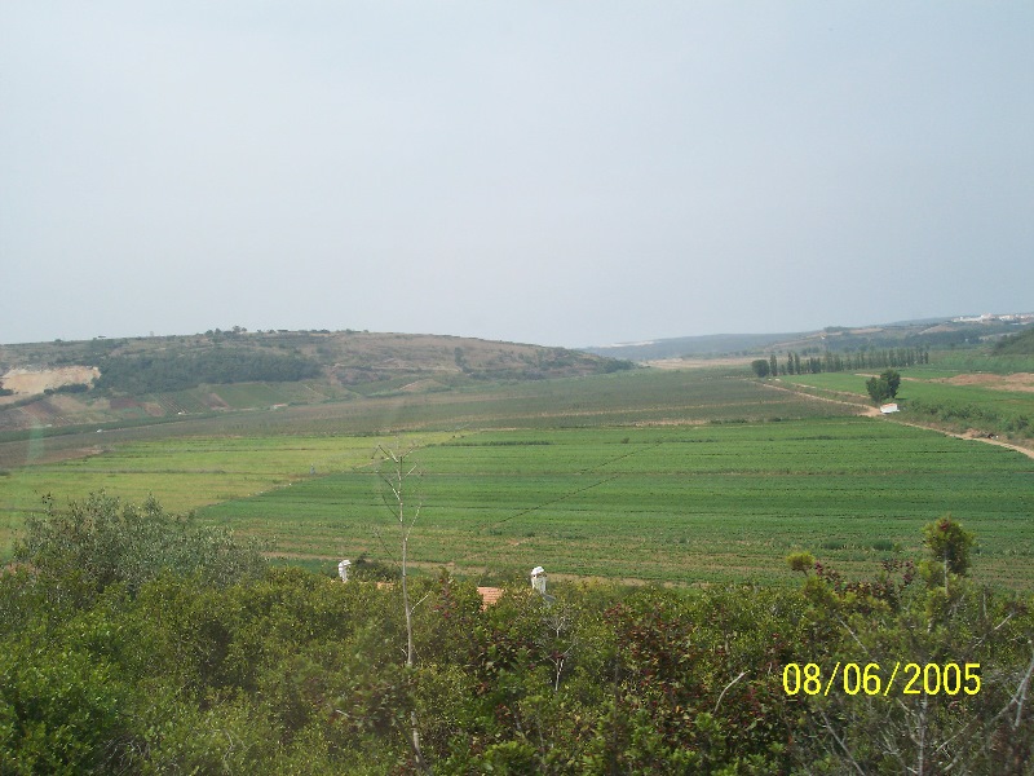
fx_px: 1135
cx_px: 517
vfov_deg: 37.7
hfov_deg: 49.0
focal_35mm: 38
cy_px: 388
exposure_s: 1/700
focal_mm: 8
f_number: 4.8
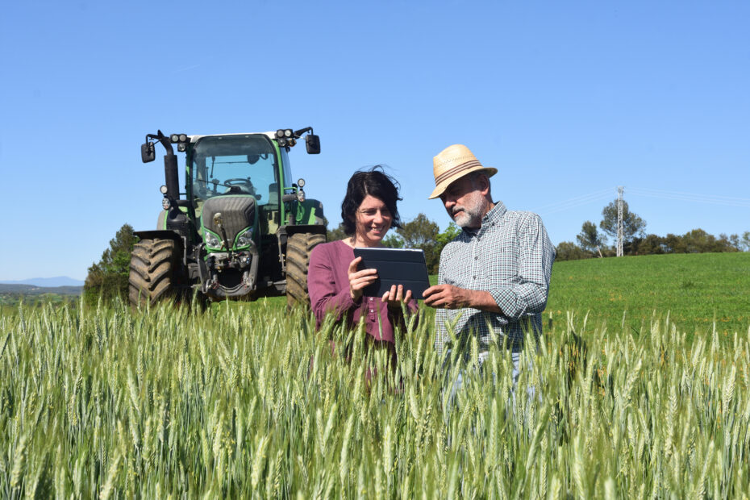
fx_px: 969
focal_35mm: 46
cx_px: 375
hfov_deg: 42.3
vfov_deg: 28.9
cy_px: 250
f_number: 8
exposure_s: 1/160
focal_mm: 31
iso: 100
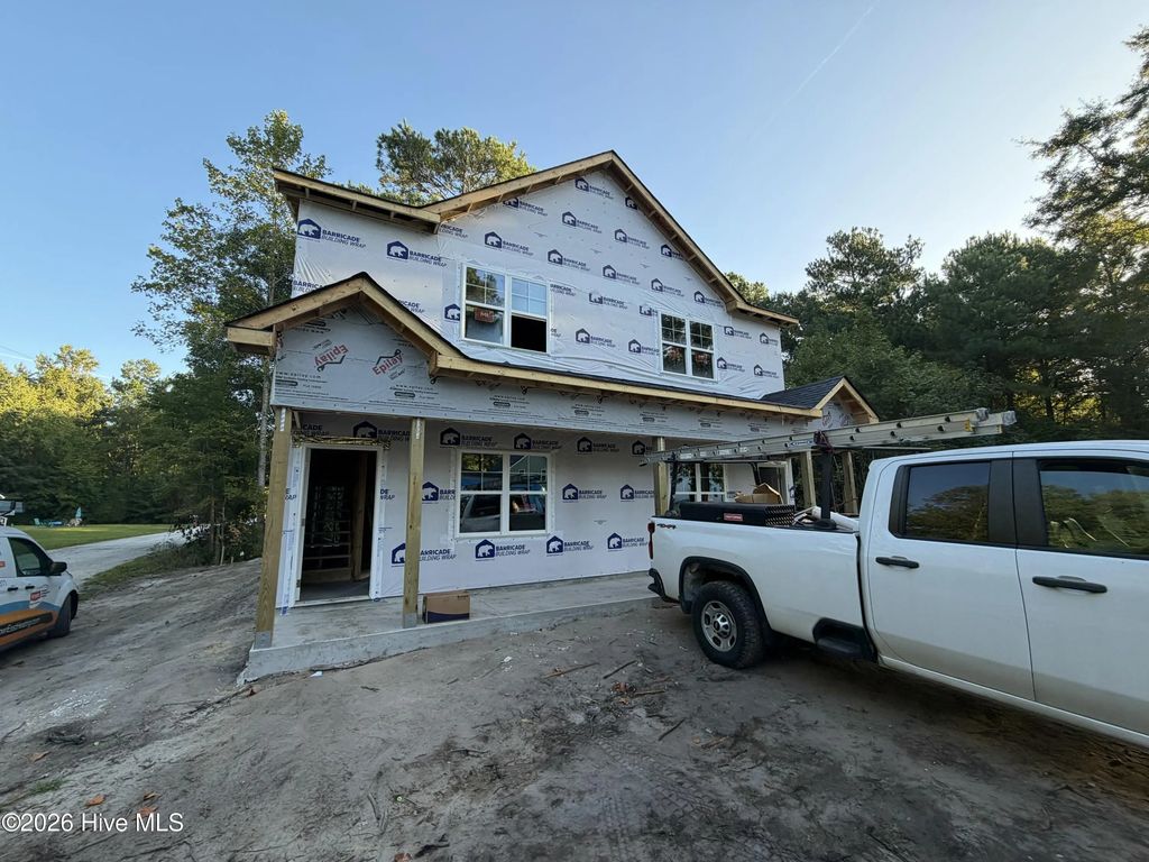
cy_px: 431
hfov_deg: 102.1
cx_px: 574
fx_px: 465
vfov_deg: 85.7
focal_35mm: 14
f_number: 2.2
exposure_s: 1/205
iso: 40
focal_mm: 2.22
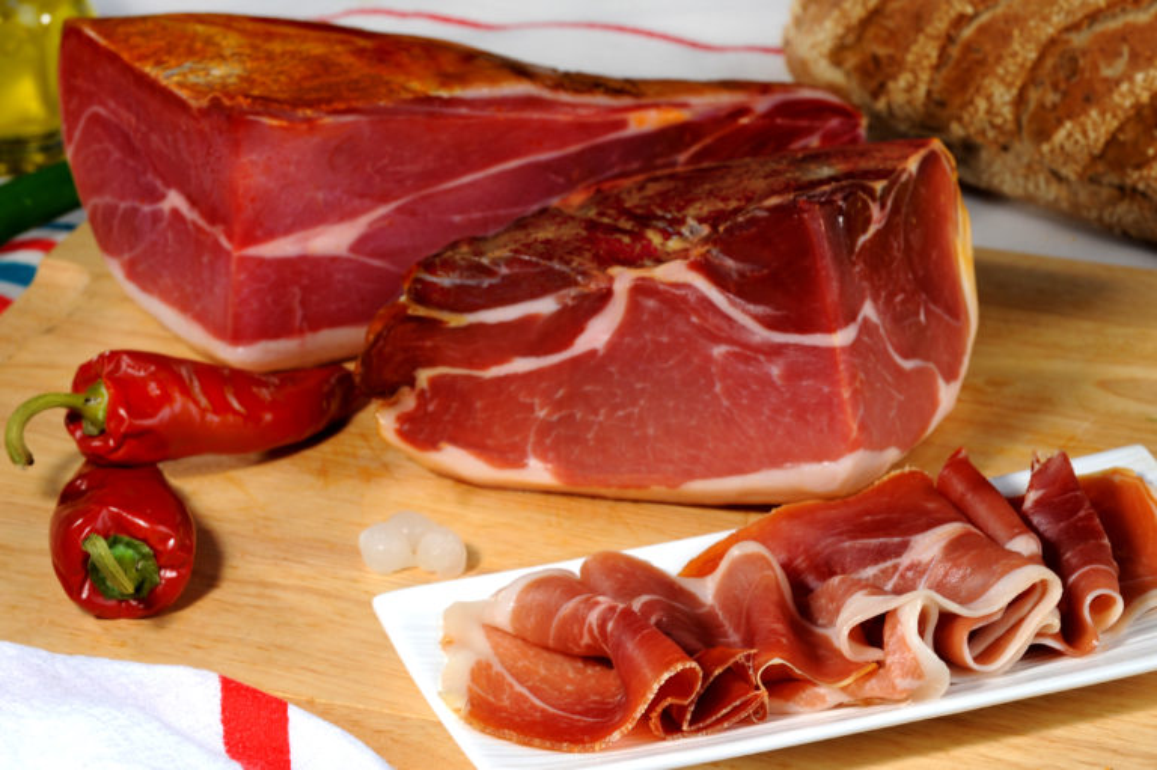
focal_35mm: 125
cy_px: 385
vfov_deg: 11.0
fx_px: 4015
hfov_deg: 16.4
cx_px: 578
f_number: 11
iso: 200
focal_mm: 125
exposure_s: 1/20
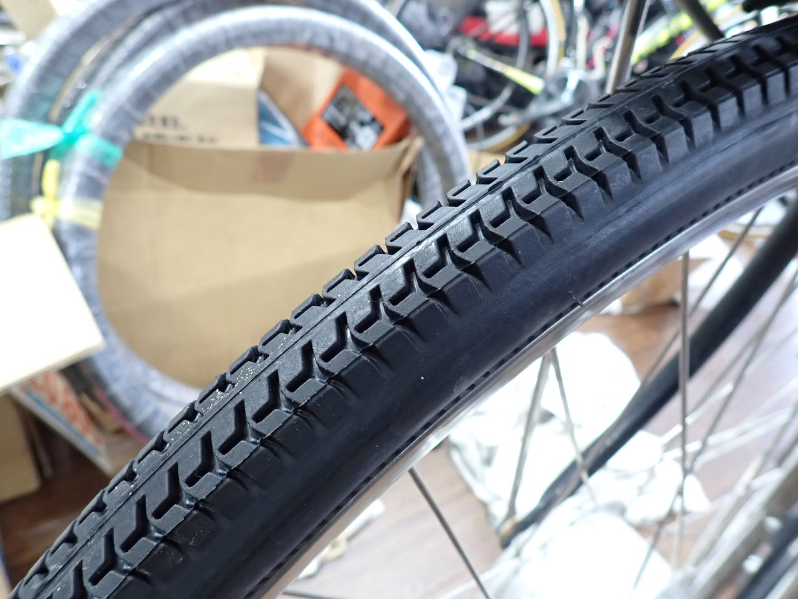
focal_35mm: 25
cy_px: 300
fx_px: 576
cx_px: 399
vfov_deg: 54.9
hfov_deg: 69.4
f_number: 2.8
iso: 400
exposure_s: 1/80
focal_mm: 4.5
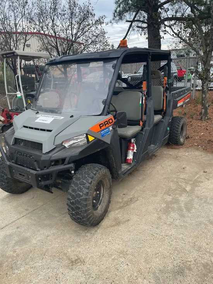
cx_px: 106
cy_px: 142
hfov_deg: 53.1
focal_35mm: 26
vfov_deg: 67.3
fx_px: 213
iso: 32
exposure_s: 1/141
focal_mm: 4.2
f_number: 1.6
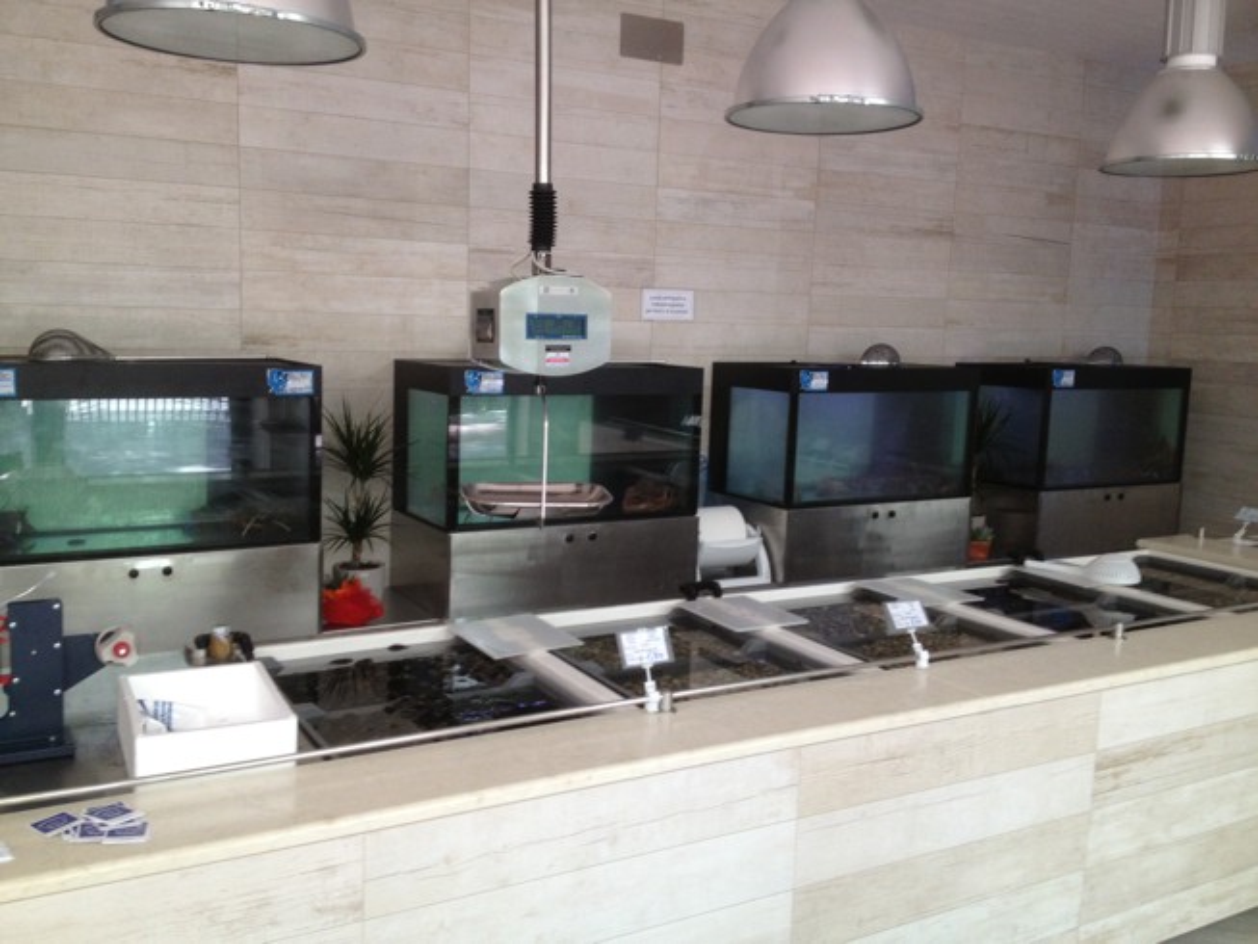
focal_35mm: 35
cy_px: 472
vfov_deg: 40.7
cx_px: 629
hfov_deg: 52.6
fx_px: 1272
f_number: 2.4
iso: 80
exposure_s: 1/120
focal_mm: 4.28
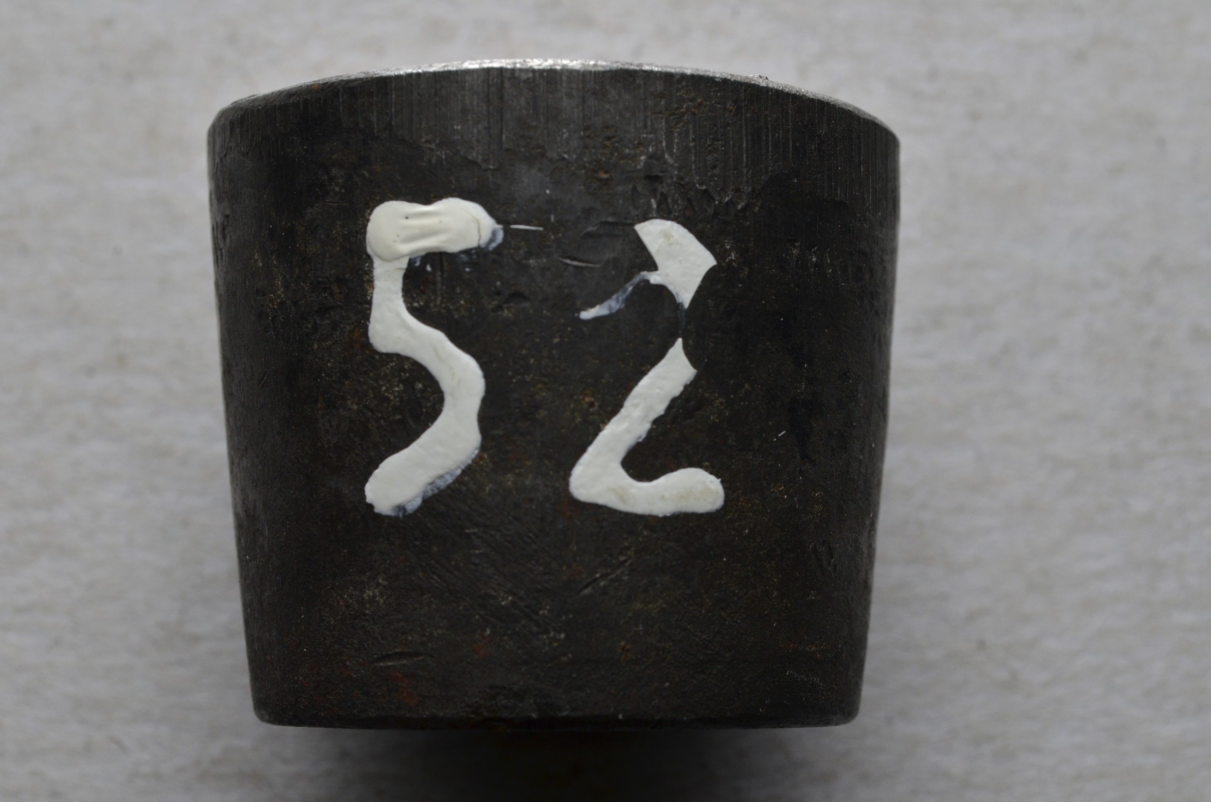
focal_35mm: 82
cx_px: 606
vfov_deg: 16.5
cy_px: 401
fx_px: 2769
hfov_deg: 24.7
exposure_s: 1/250
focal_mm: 55
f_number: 14
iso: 400
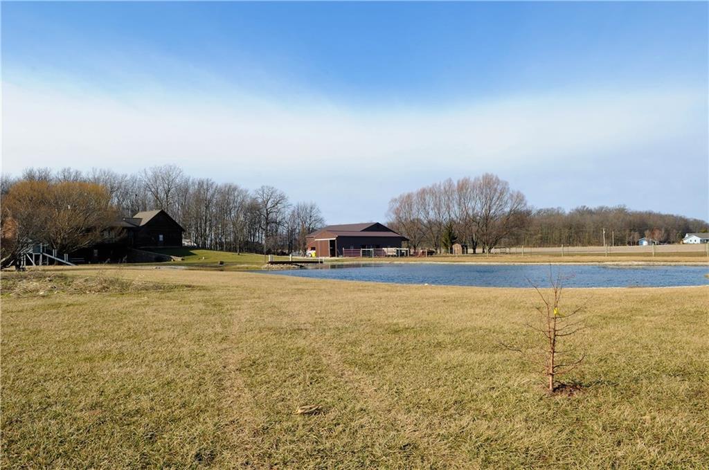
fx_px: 501
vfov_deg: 50.2
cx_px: 354
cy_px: 235
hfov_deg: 70.5
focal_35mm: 26
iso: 320
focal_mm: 17
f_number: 11
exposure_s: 1/200
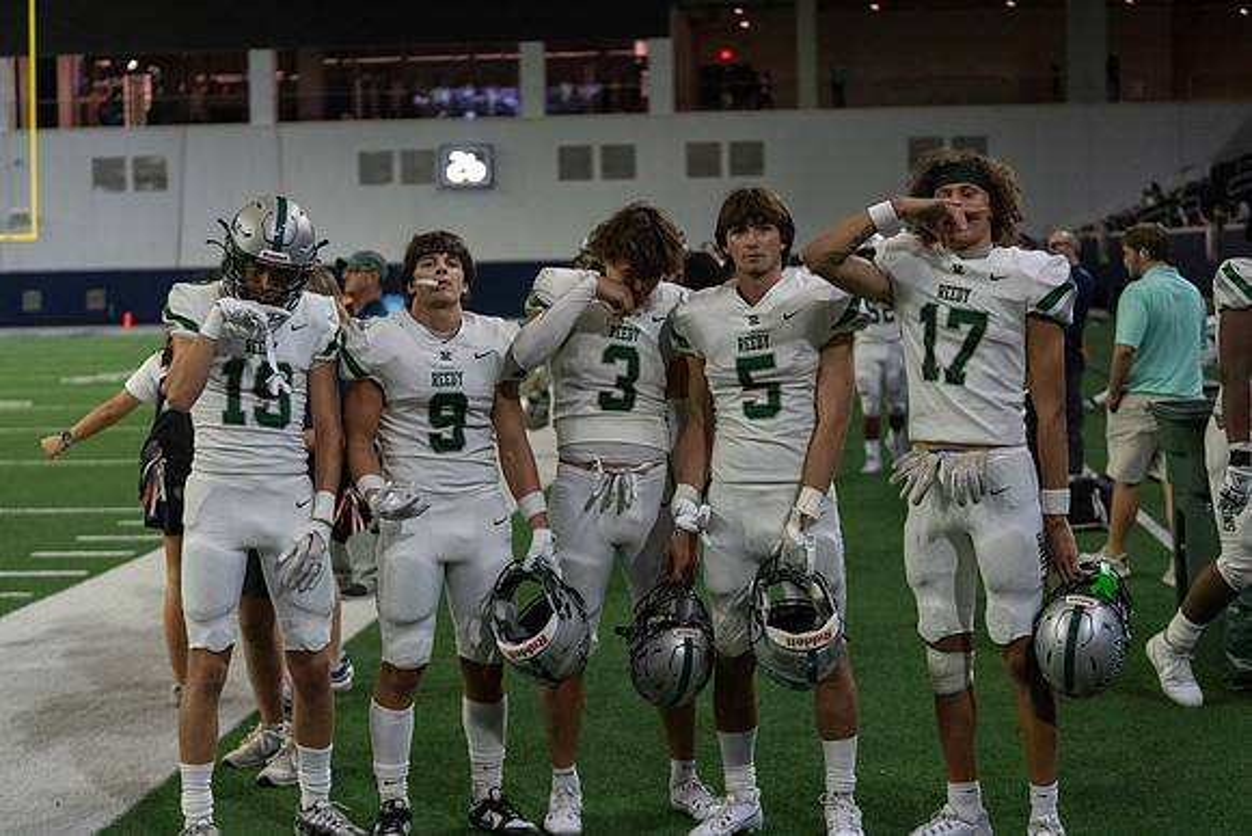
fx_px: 2435
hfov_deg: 28.8
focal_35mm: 70
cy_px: 418
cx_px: 626
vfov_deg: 19.5
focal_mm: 70
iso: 4000
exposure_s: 1/1250
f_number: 2.8
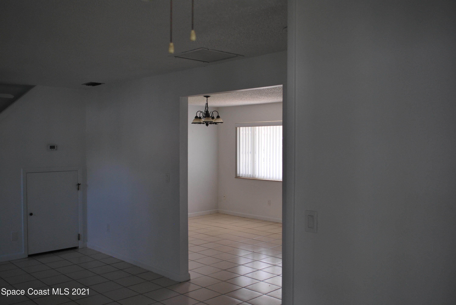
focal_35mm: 33
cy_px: 152
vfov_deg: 40.1
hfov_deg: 57.2
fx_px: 418
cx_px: 228
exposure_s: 1/80
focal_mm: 22
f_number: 4.5
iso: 200
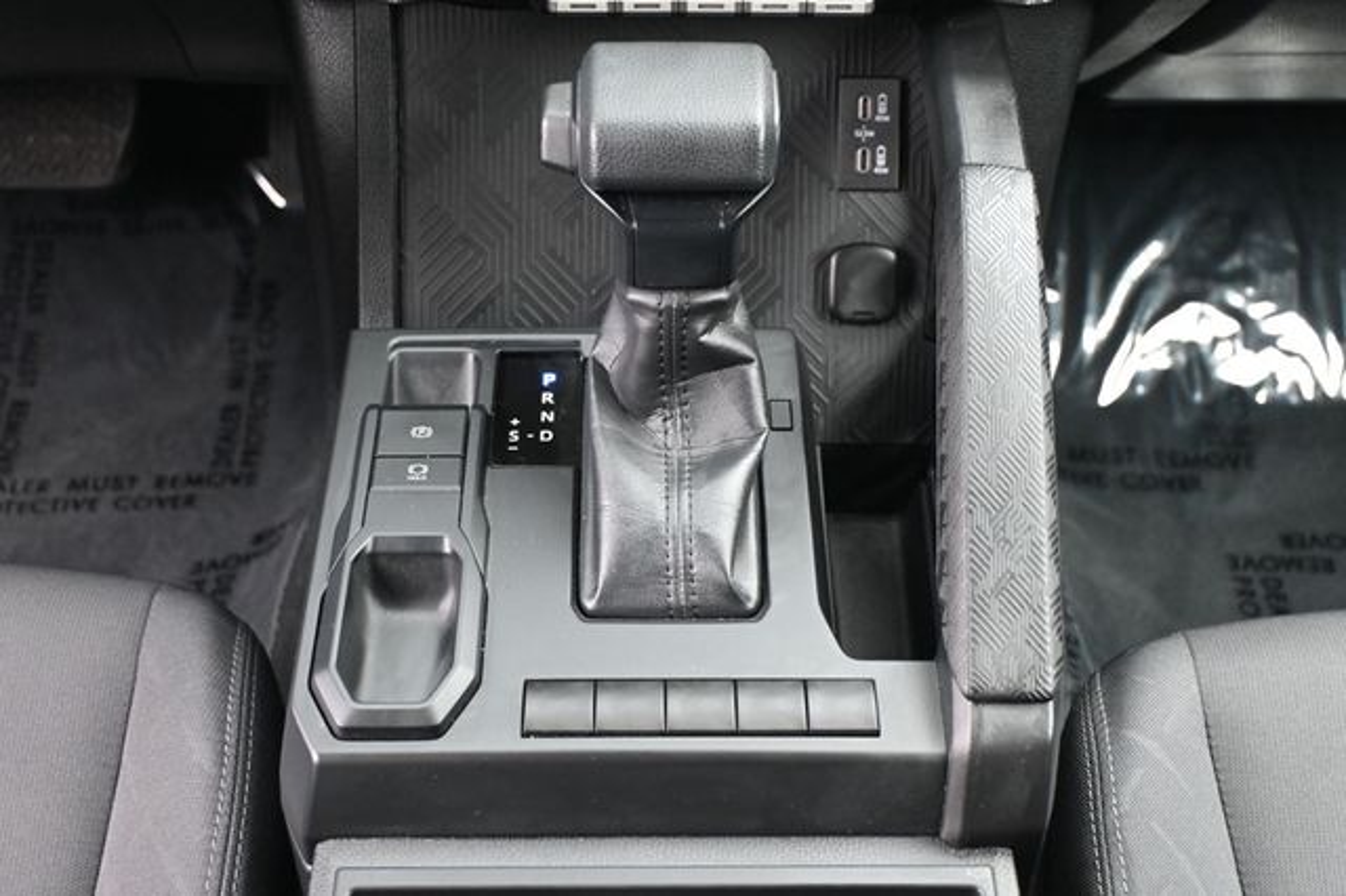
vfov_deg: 28.5
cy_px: 448
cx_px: 673
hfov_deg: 41.7
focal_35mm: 47
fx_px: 1766
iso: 1800
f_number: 5
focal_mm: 31.5
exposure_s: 1/125
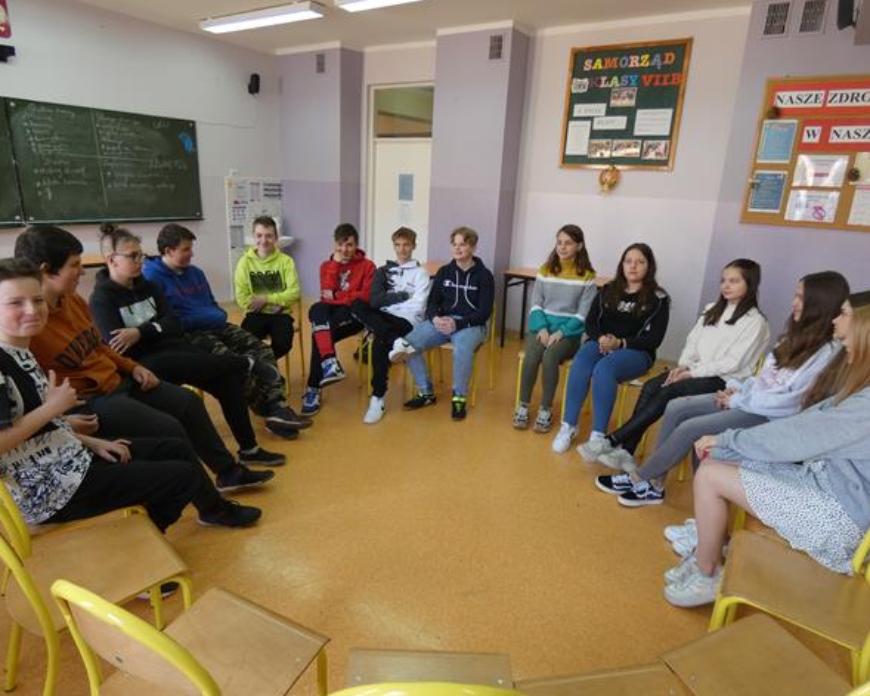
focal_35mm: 21
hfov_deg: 77.6
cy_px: 349
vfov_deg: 65.5
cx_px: 434
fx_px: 541
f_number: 2.8
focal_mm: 3.6
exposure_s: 1/60
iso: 250
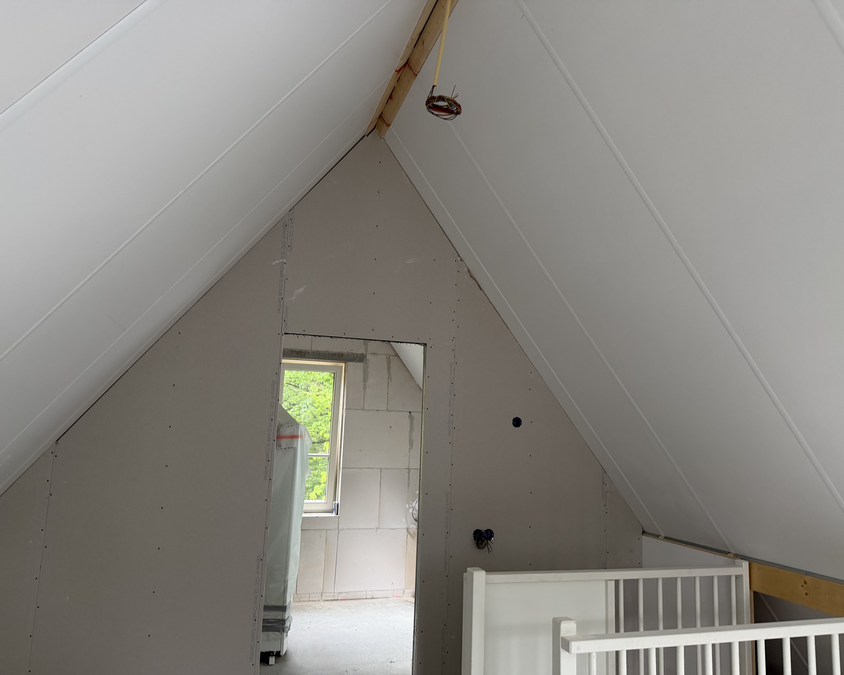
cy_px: 338
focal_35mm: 25
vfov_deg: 56.8
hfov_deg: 68.1
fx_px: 625
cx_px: 425
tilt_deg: +7.8
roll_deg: -0.2
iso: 200
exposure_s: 1/81
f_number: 1.78
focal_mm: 6.76
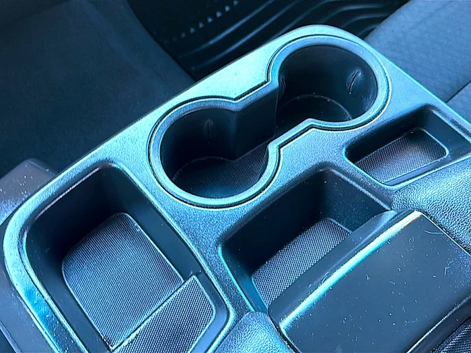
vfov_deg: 38.7
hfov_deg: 50.1
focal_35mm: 37
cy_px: 176
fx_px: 503
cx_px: 236
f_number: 1.78
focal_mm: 6.86
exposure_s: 1/40
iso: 250
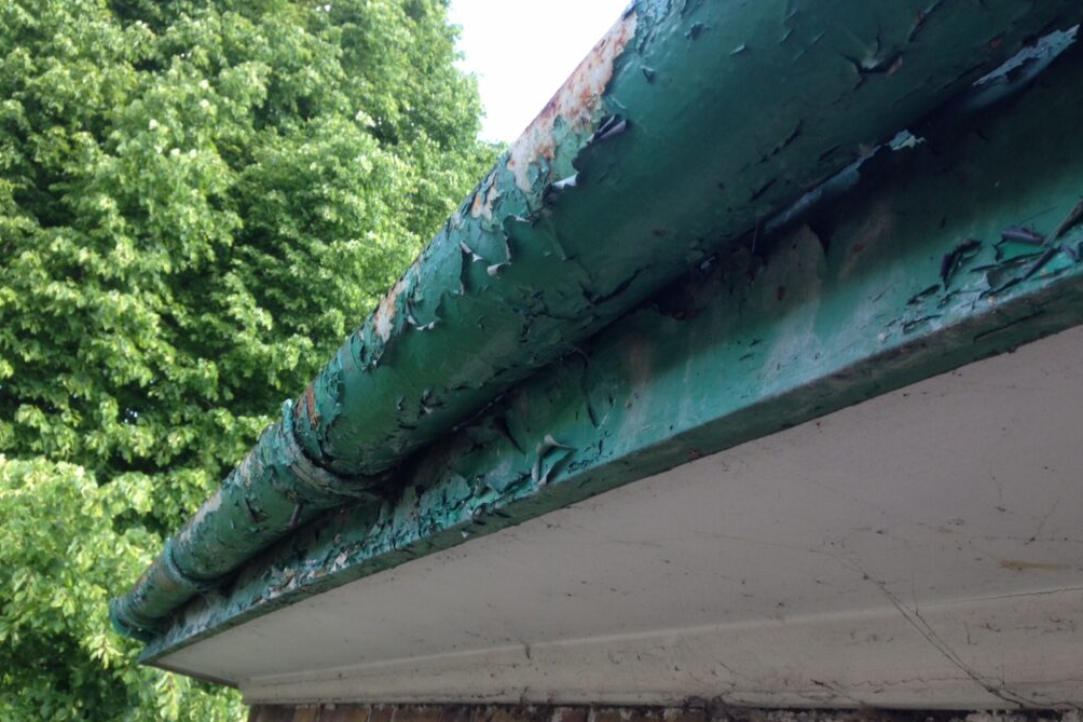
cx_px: 539
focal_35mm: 35
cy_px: 343
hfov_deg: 54.4
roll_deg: -14.5
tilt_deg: +22.9
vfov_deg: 37.8
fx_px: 1053
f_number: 2.4
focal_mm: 4.12
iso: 50
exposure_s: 1/120
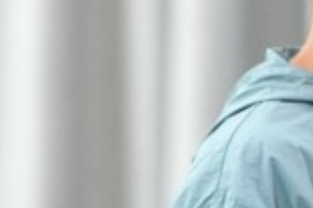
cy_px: -14
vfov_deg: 1.3
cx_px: 307
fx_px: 8894
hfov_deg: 2.0
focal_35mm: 1024
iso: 2000
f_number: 4
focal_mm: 176
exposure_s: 1/200
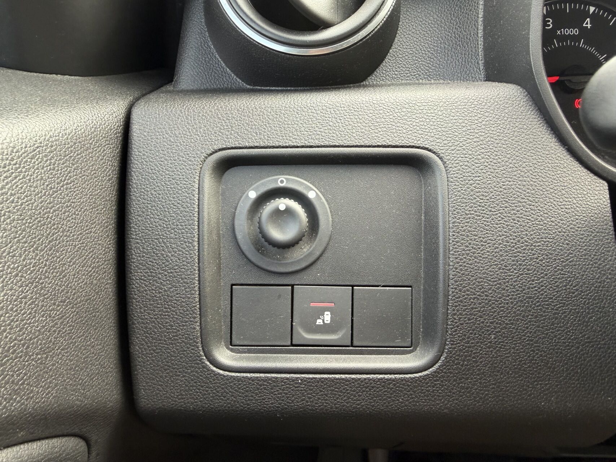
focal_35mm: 24
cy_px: 231
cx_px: 308
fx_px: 427
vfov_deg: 56.8
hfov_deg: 71.6
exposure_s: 1/121
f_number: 2.2
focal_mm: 2.22
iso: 100
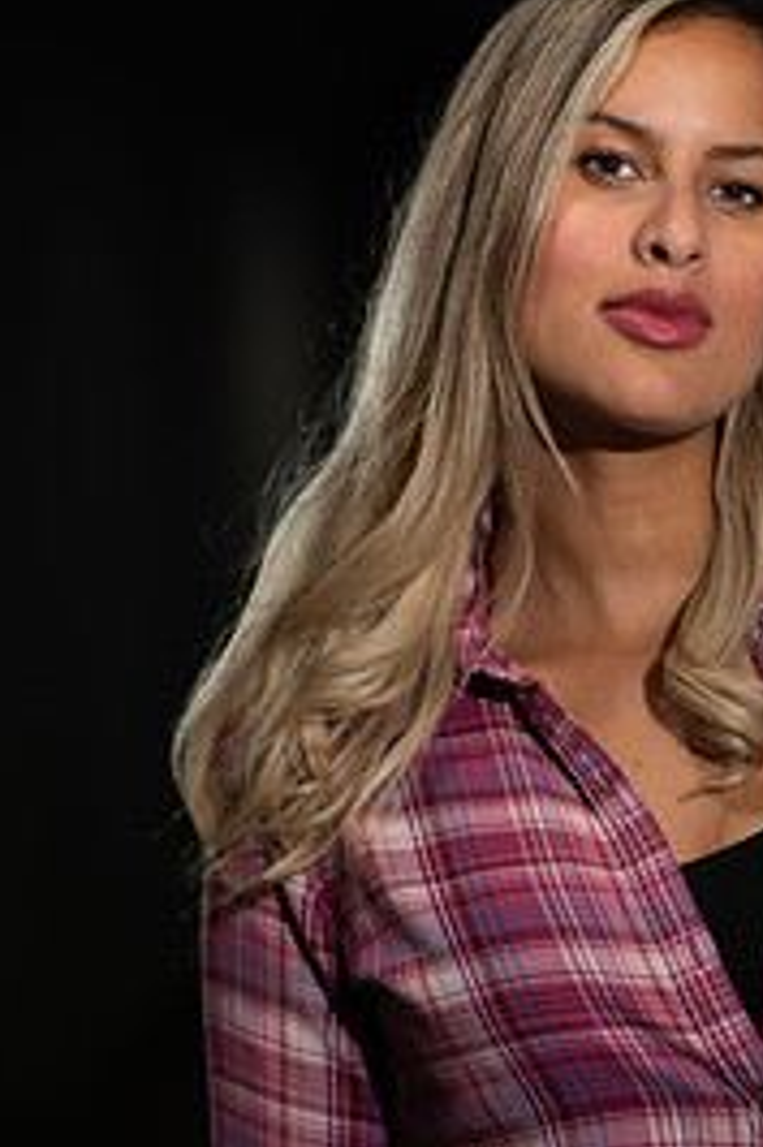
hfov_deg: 9.5
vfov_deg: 14.3
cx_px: 634
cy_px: 673
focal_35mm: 144
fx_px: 4584
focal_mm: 85
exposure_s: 1/200
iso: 200
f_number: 1.8
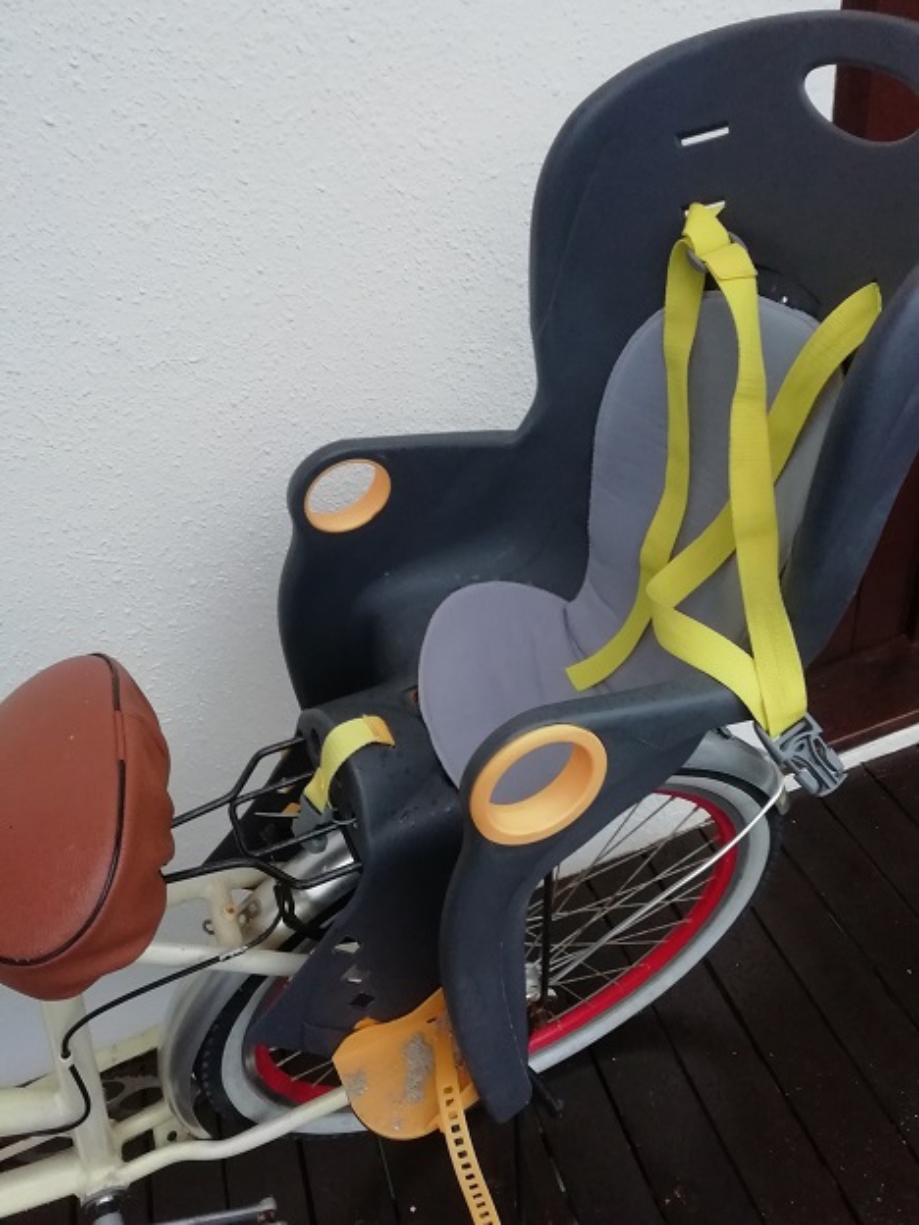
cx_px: 460
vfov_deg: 67.3
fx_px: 920
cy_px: 612
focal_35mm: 26
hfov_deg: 53.1
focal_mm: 3.46
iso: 200
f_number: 2.2
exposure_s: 1/33.3
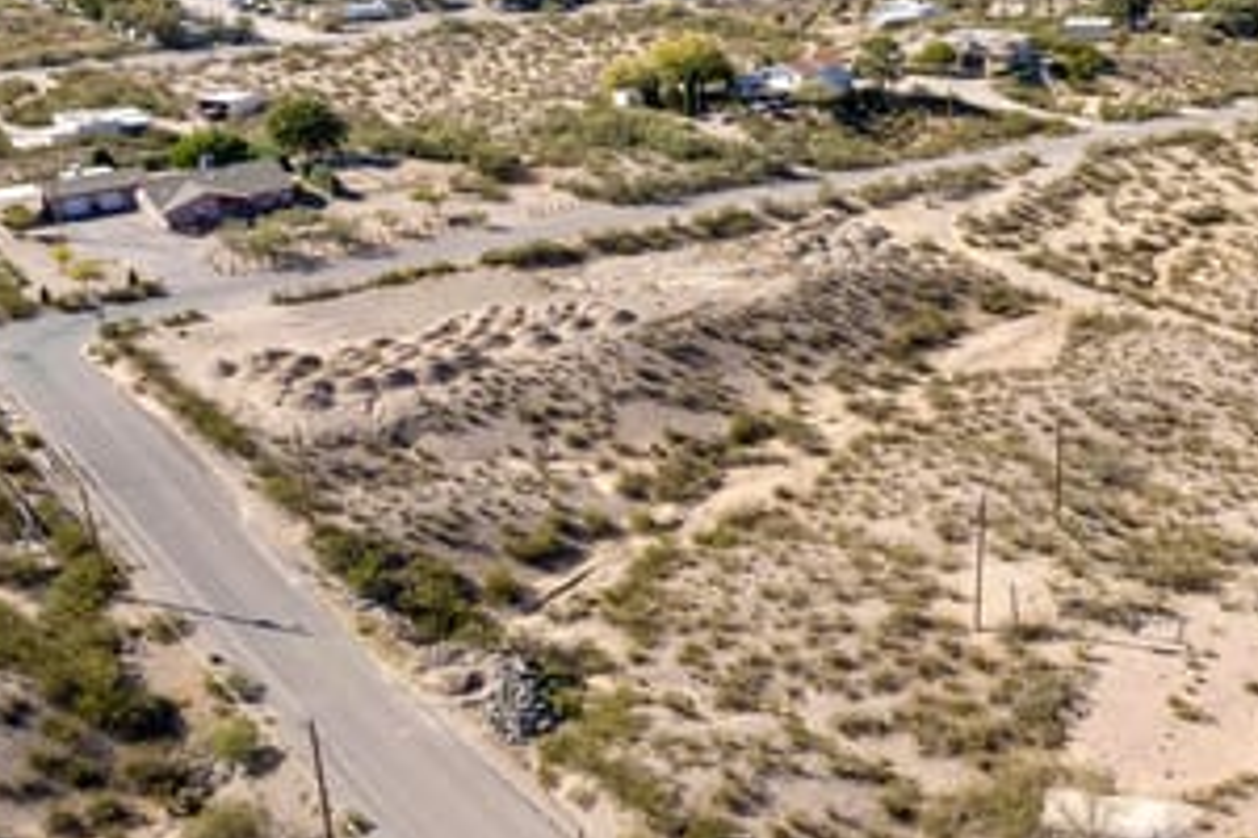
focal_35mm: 41
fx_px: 1433
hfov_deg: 45.3
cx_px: 985
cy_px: 318
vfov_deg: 32.5
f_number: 2.8
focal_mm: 8.38
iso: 130
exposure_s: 1/2000
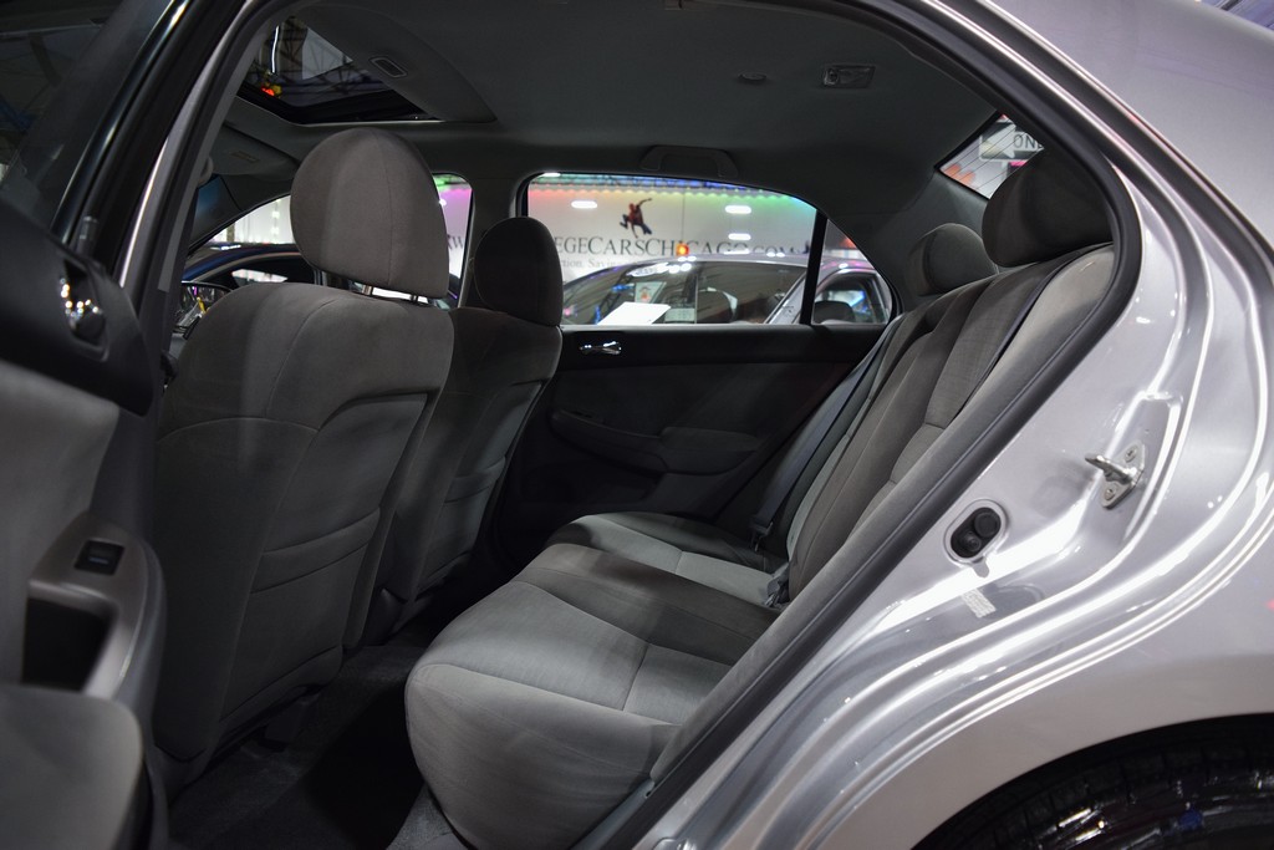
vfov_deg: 47.9
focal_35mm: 27
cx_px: 637
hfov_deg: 67.4
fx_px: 956
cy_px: 425
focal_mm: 18
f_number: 3.5
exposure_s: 1/60
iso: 1250
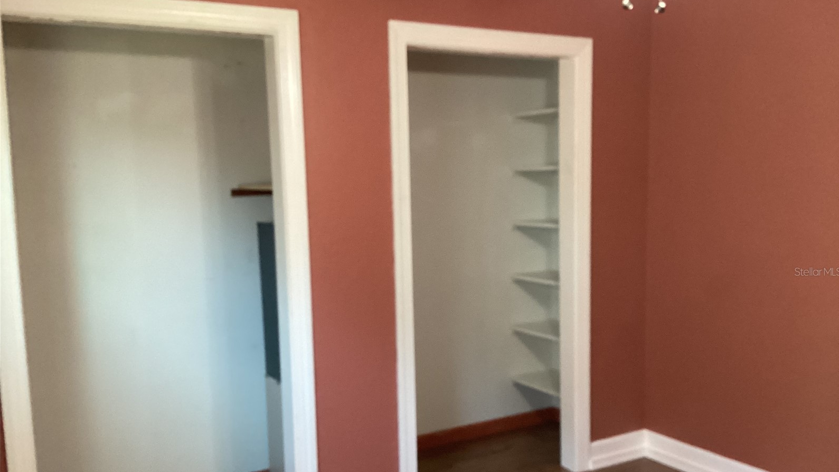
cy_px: 271
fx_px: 756
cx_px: 422
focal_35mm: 34
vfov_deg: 34.6
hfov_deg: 58.0
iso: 400
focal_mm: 3.3
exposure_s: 1/40
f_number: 2.4
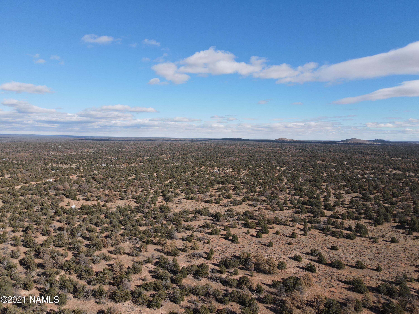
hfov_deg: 71.6
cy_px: 157
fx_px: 291
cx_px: 210
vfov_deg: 56.8
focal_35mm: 24
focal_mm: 4.5
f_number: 2.8
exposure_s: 1/640
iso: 100
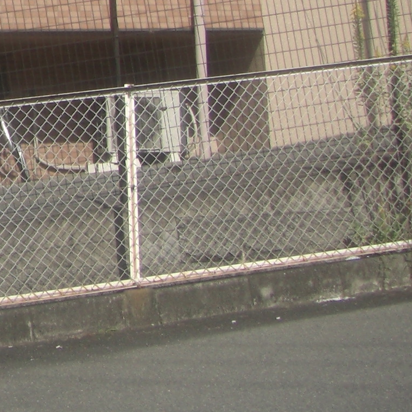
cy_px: -83
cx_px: -375
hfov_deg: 11.7
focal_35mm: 136
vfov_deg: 12.5
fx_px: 1831
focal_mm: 6.3
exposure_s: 1/640
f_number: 4.6
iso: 64
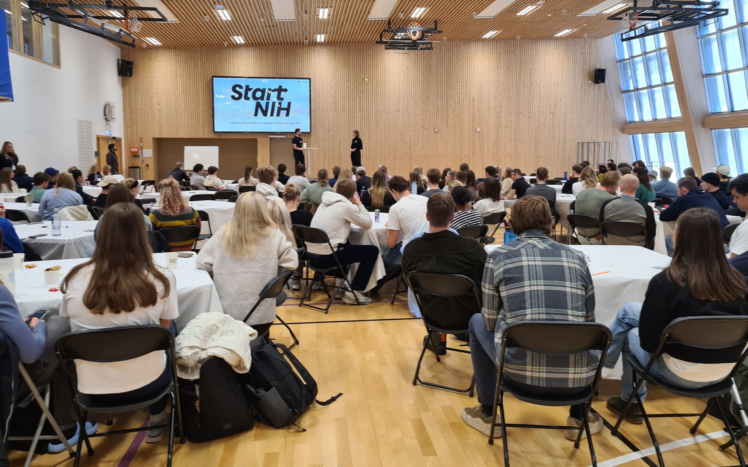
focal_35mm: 28
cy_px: 199
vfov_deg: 44.4
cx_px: 372
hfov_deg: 66.5
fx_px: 571
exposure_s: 1/120
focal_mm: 5.4
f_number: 1.8
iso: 100
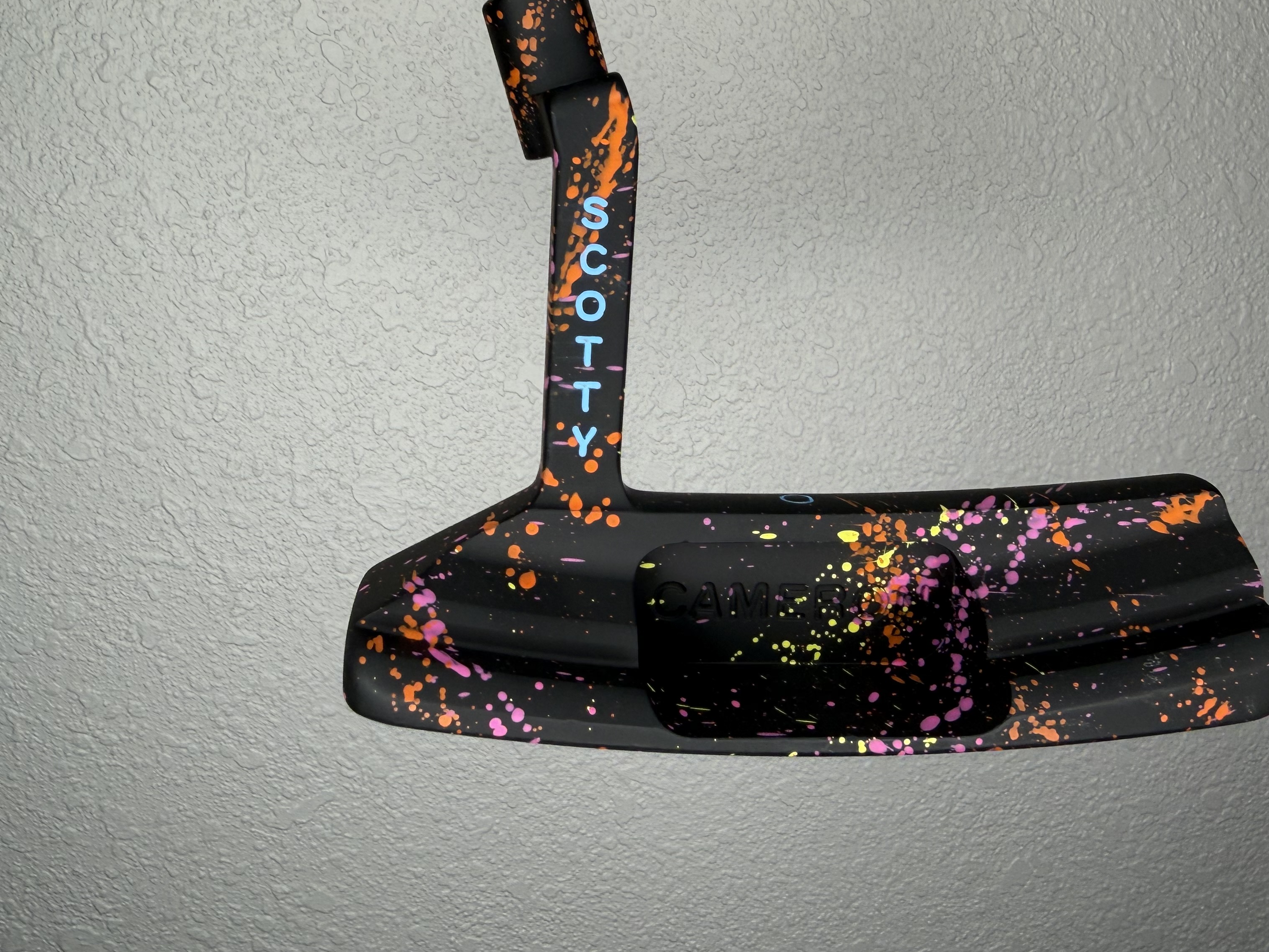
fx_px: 1173
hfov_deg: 56.4
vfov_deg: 44.1
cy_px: 411
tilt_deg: -13.0
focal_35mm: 32
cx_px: 765
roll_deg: +1.3
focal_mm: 2.22
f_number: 2.2
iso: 40
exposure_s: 1/119
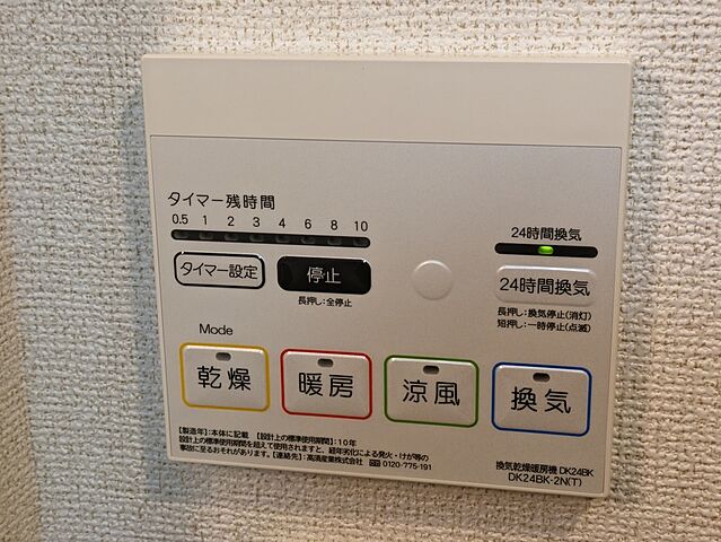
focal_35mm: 51
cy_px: 271
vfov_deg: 28.6
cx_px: 360
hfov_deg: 37.5
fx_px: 1063
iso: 210
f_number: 1.89
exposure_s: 1/60
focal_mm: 5.43
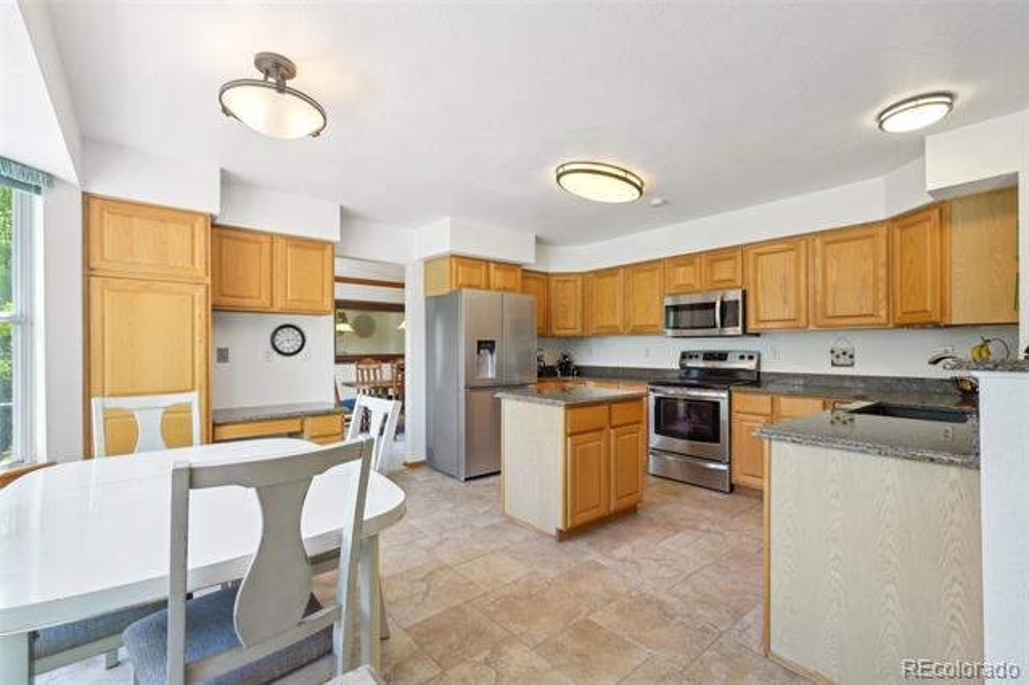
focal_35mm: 16
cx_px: 514
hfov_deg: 98.2
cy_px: 342
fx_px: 446
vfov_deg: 75.1
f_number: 8
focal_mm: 10.4
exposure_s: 1/20
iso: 800
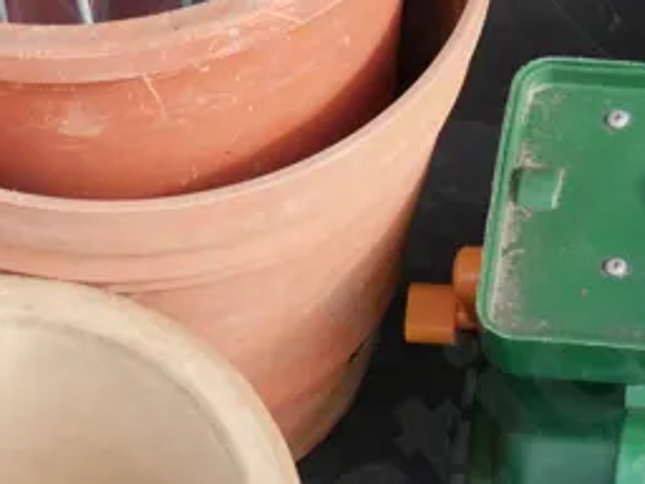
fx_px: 2832
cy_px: 586
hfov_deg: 13.0
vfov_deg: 9.6
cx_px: 290
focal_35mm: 152
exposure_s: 1/160
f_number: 5.6
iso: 200
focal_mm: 19
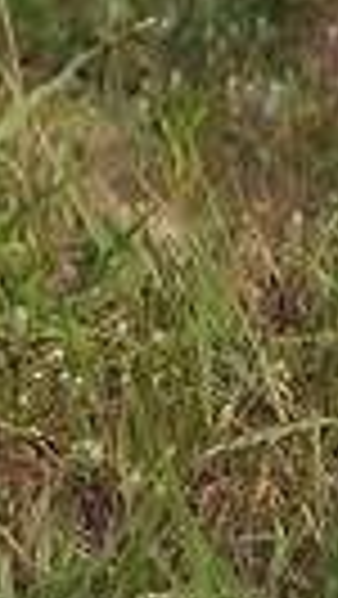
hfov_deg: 5.0
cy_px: -142
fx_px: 3546
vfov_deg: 9.5
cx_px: -850
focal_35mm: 223
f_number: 2.8
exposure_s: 1/320
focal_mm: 48
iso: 100
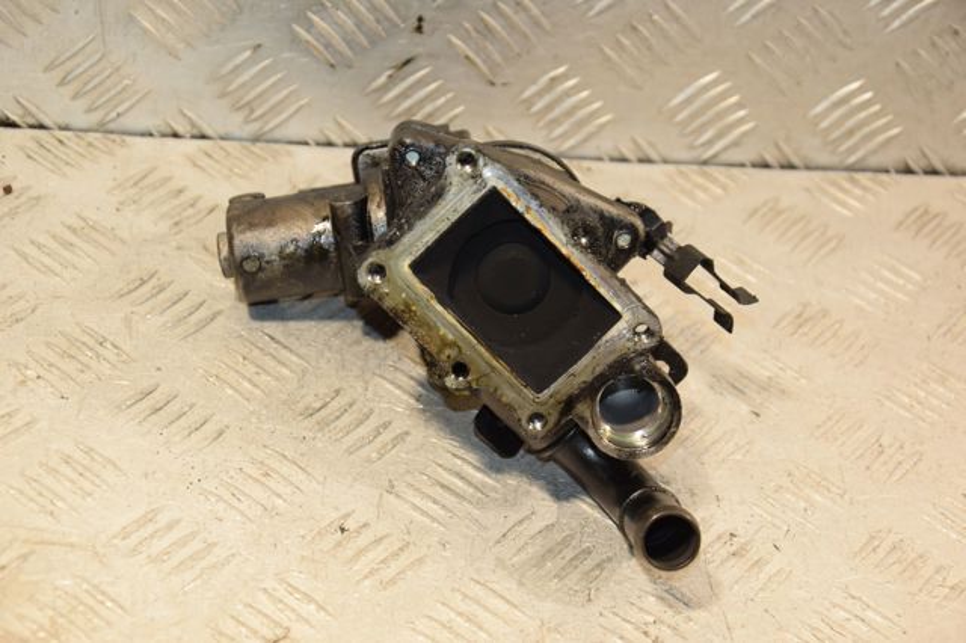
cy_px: 322
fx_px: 2494
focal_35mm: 93
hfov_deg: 21.9
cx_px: 483
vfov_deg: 14.7
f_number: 5.3
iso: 800
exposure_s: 1/200
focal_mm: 62
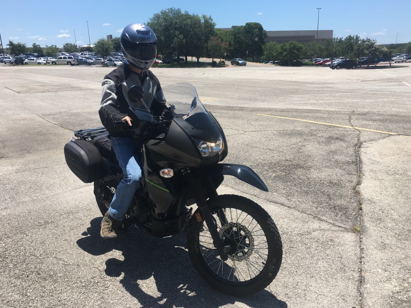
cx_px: 210
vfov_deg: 46.8
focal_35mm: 30
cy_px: 153
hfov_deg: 60.0
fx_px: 356
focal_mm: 4.15
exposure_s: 1/1538
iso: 25
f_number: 2.2
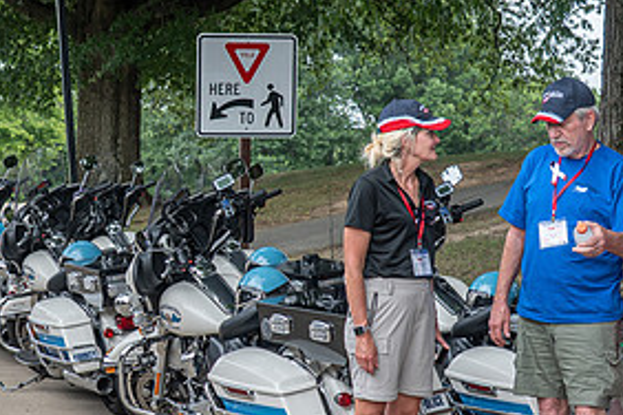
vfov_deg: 14.4
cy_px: 231
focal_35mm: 95
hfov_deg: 21.1
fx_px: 1644
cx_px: 92
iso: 100
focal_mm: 35
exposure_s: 1/125
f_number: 4.5
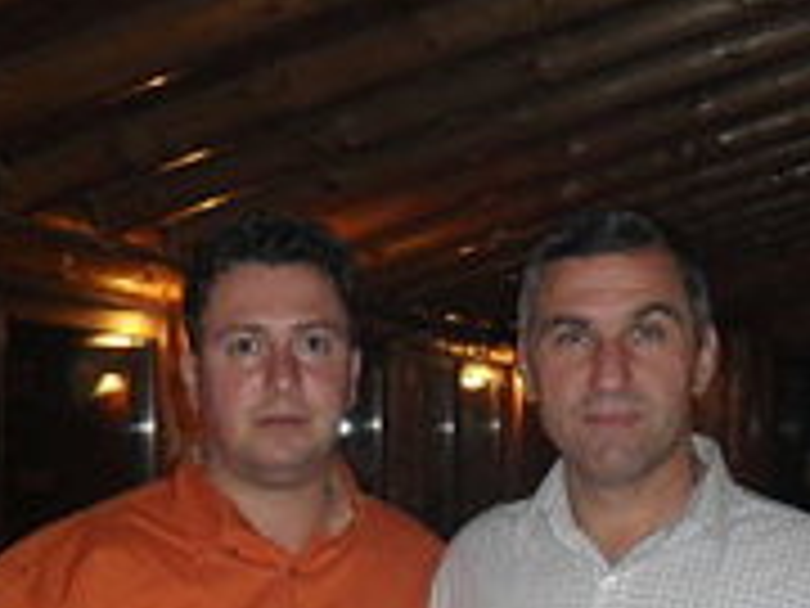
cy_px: 552
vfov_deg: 19.5
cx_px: 522
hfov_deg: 26.2
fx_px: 1732
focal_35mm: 74
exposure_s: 1/45
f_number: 2.8
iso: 200
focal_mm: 6.3
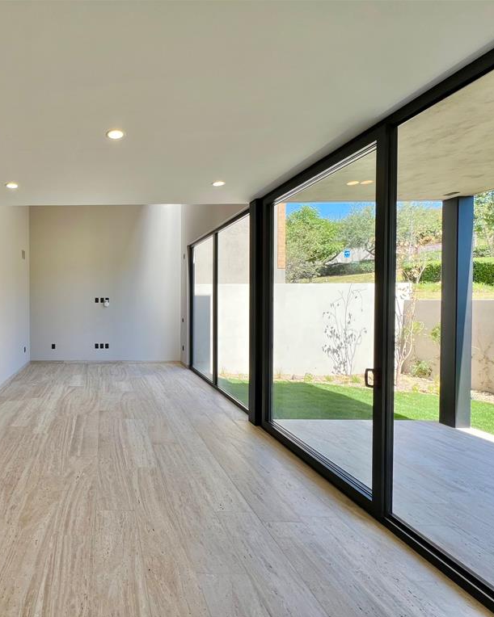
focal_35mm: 17
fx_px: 311
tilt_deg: -1.4
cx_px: 96
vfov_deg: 89.6
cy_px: 309
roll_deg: -0.1
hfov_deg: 69.2
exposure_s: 1/293
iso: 32
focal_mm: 1.57
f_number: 1.8
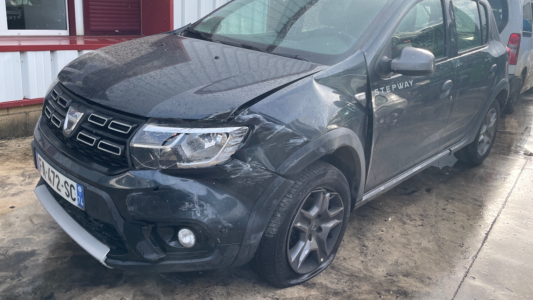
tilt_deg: -15.3
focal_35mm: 29
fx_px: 410
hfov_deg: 66.1
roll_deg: -3.4
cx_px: 267
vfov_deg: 40.0
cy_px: 122
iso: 32
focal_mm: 4.2
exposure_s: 1/590
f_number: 1.6
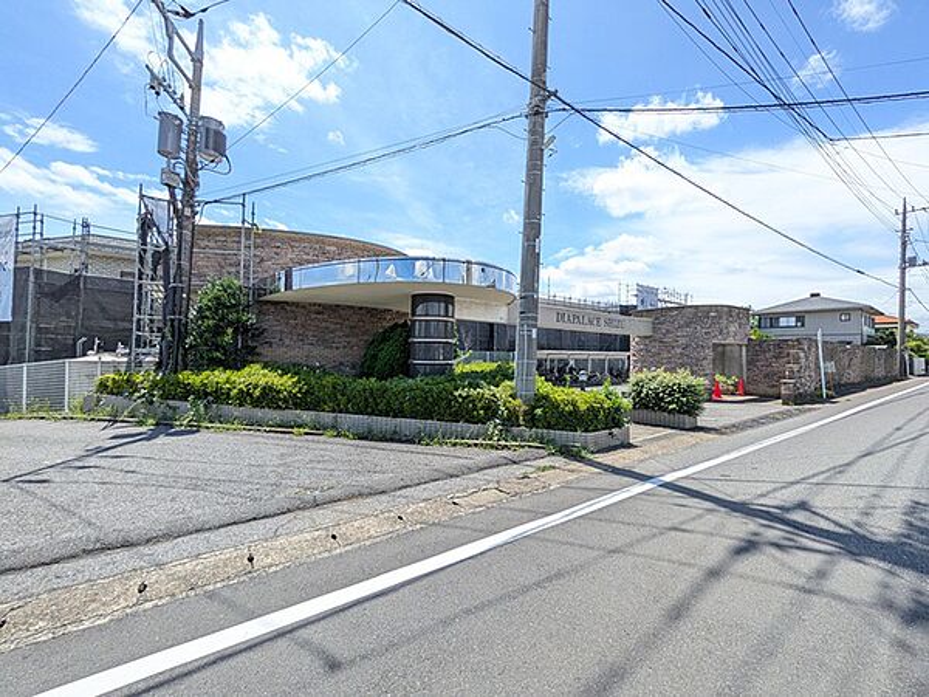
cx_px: 464
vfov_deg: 85.7
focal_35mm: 14
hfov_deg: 102.1
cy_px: 348
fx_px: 376
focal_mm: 1.83
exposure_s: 1/1266
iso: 51
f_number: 2.2
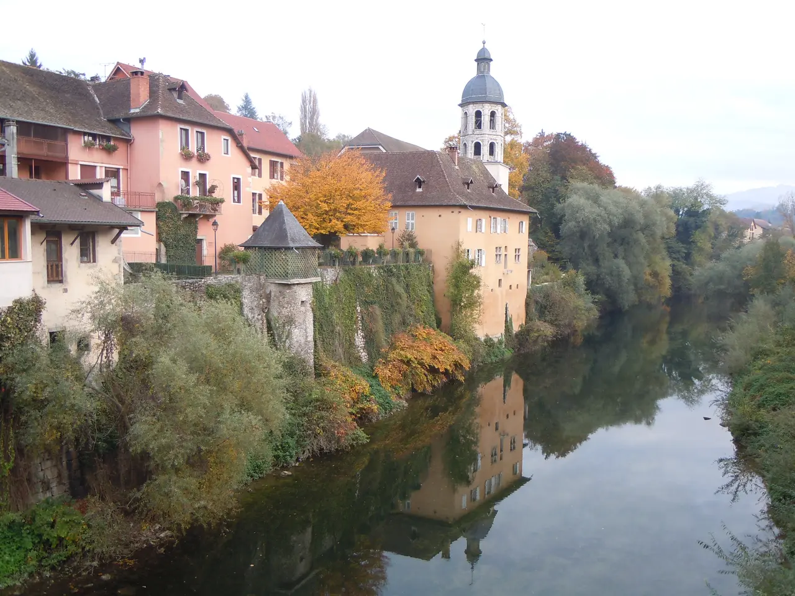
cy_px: 298
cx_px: 398
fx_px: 689
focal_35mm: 30
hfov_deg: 60.0
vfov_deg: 46.8
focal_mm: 5.4
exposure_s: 1/100
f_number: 3.5
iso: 100
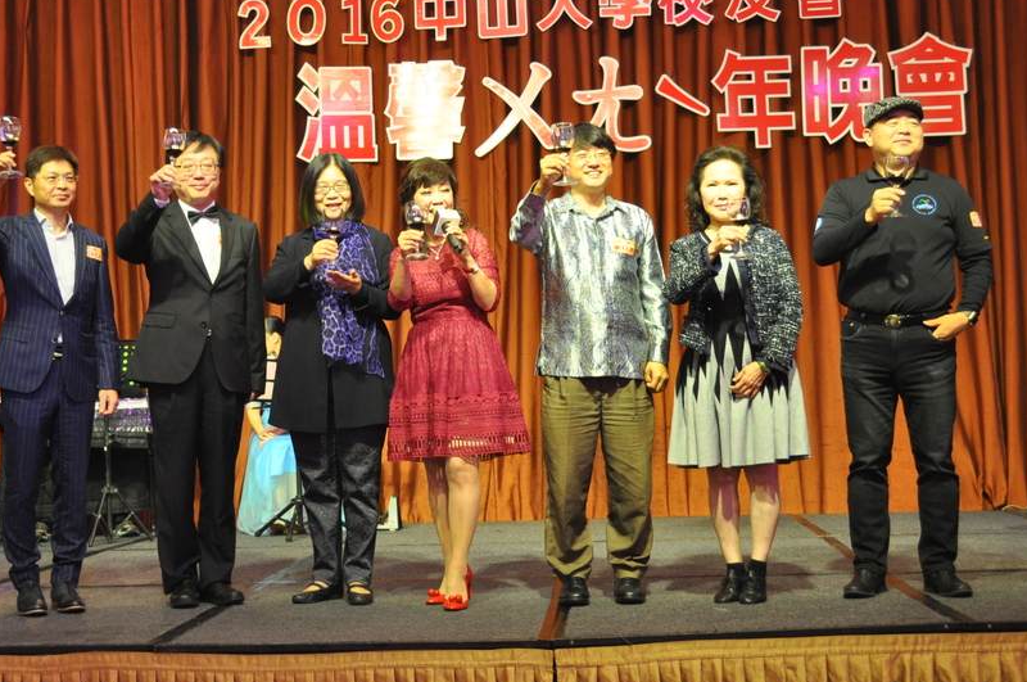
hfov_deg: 31.8
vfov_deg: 21.5
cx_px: 397
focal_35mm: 63
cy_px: 309
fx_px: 1795
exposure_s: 1/40
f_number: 4.5
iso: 800
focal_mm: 28
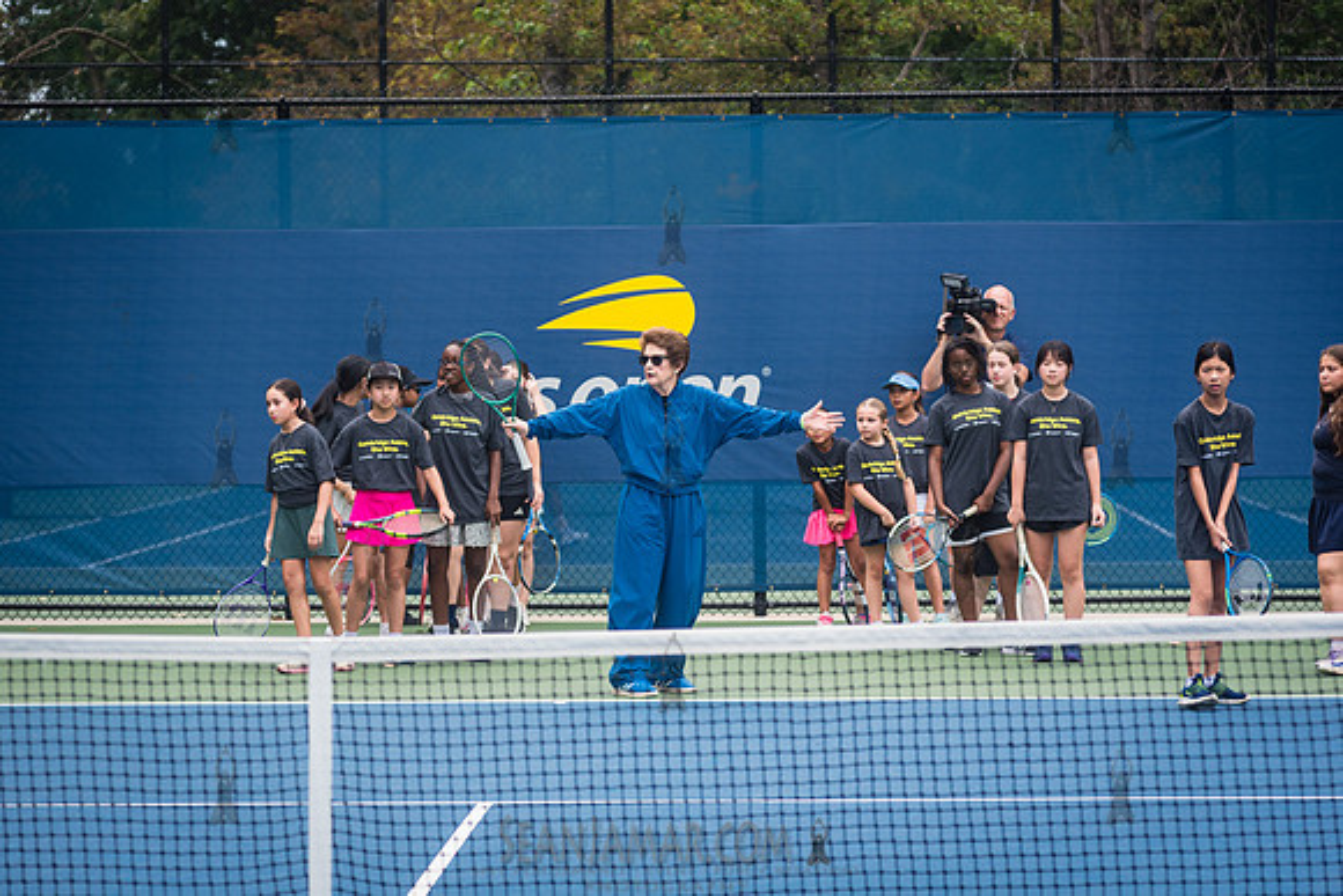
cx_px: 663
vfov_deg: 9.3
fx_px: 5494
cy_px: 449
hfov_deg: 13.9
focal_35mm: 147
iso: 200
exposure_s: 1/400
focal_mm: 135
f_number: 4.5
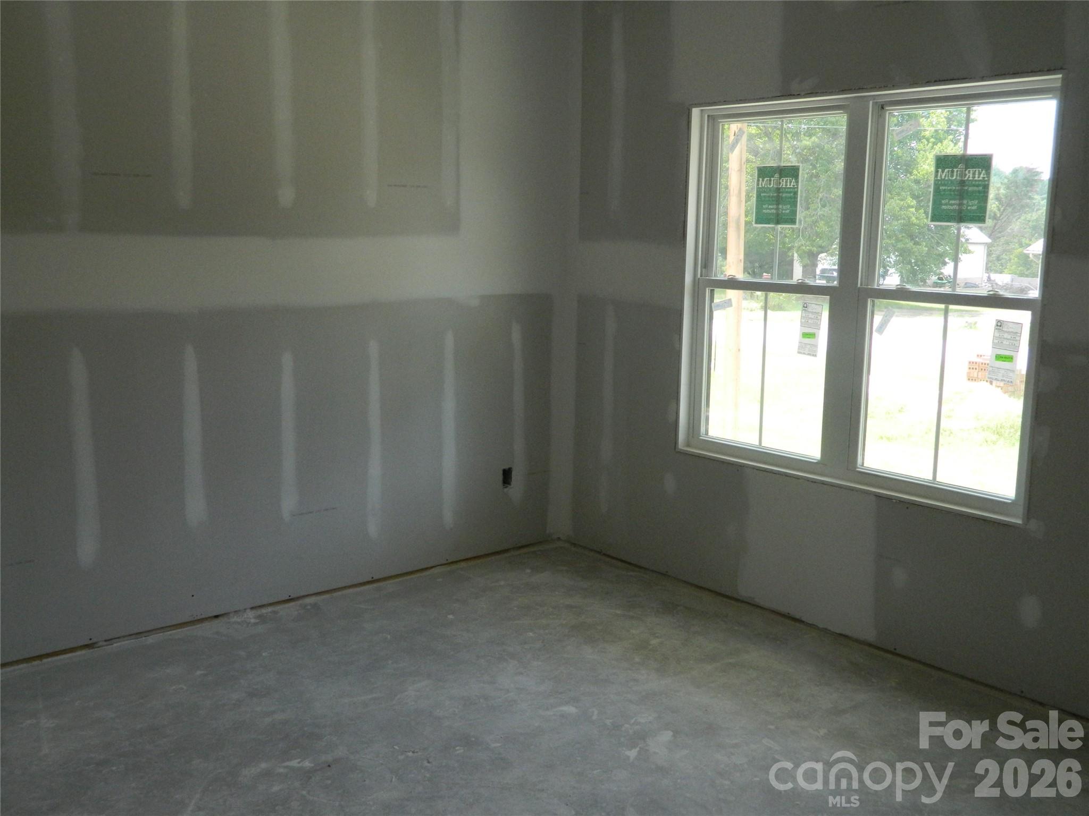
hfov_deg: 52.6
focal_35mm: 35
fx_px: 1101
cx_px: 544
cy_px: 408
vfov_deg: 40.7
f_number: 3.3
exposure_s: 1/320
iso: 360
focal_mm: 6.2
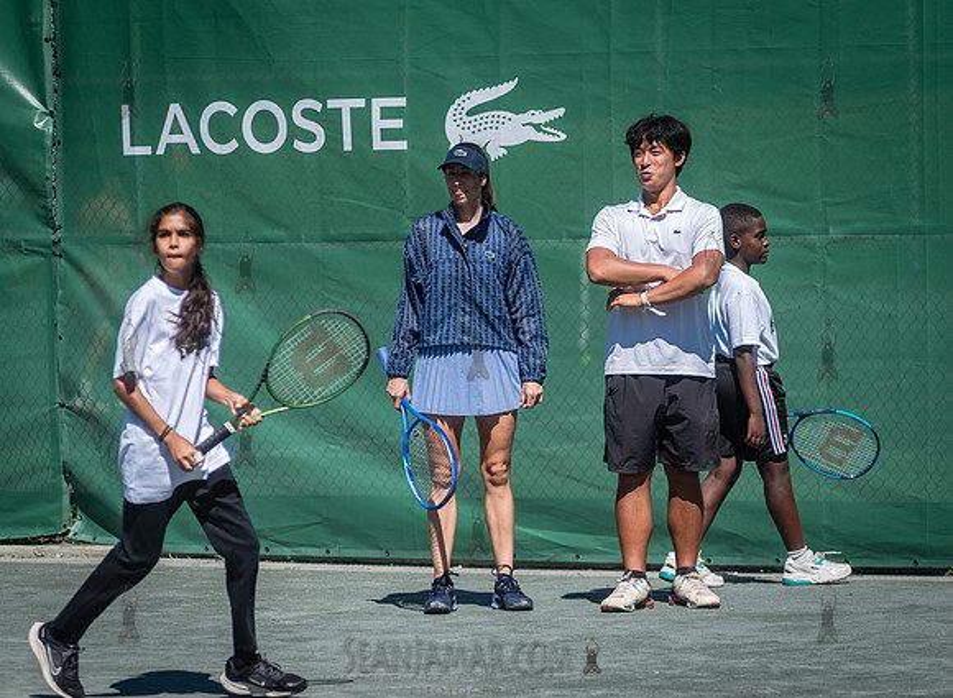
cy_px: 294
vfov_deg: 7.0
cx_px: 605
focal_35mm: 210
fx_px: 5723
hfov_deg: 9.5
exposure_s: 1/3200
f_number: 4
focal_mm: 170
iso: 200
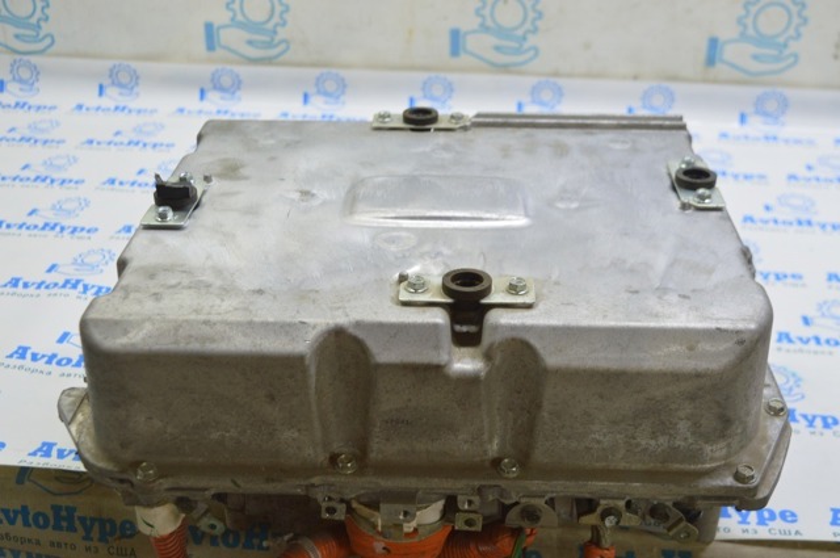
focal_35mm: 46
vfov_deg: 28.9
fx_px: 1084
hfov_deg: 42.4
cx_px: 420
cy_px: 279
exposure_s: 1/20
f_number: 5.6
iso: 400
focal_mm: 31
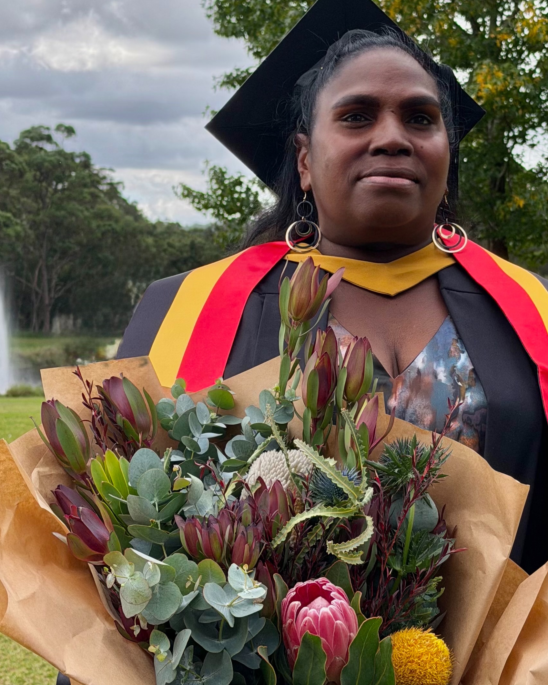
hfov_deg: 17.2
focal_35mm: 89
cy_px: 308
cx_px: 342
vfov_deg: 21.5
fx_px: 1805
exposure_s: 1/895
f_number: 1.78
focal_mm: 6.76
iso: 100
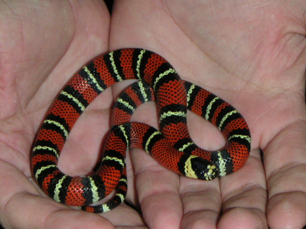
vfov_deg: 14.1
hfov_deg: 18.7
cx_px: 134
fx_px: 928
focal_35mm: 105
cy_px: 108
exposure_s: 1/90
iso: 200
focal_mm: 10.8
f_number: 8
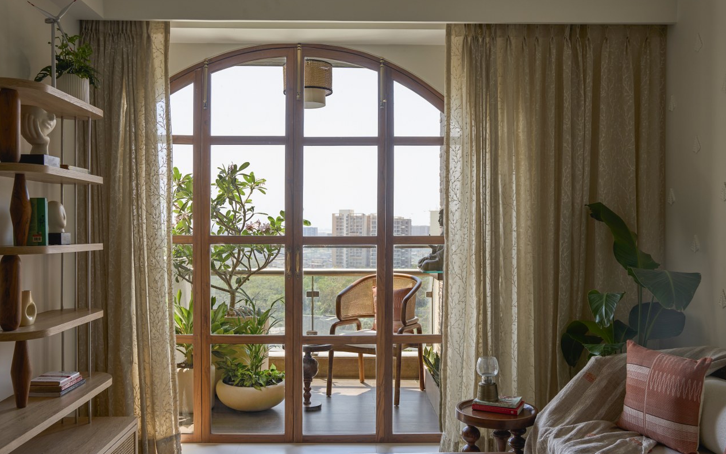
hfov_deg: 59.5
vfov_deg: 39.3
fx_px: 635
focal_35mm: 32
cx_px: 362
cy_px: 238
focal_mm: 31.1
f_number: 5.6
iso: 100
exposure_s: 1/40
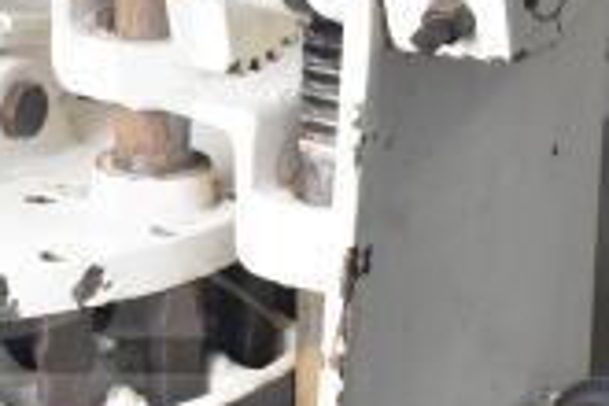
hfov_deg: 11.7
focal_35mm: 172
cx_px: -125
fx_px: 2907
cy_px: 257
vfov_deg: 8.0
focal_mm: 31
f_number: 7.1
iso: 1600
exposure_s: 1/200
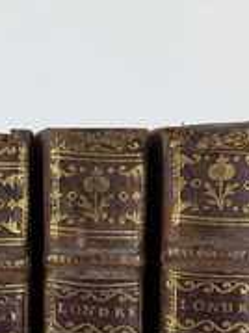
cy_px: 463
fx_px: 643
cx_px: 42
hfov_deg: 21.6
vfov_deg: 24.3
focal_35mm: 67
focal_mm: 6.81
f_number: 1.85
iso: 57
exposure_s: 1/108
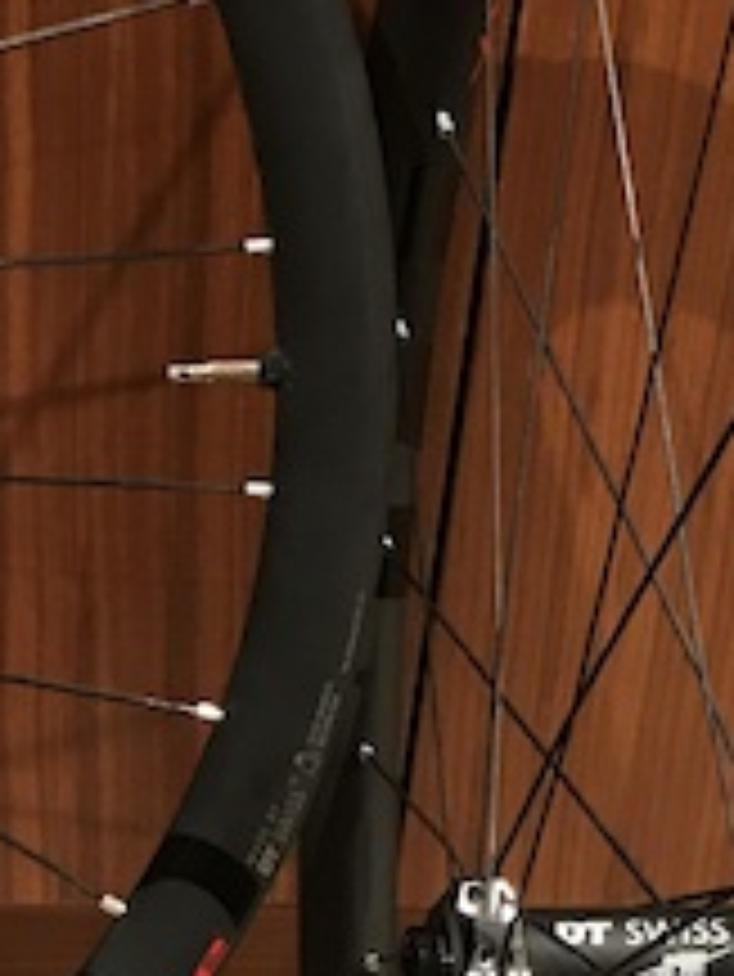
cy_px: 998
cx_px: 500
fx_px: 2909
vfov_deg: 18.5
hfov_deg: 14.4
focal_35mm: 103
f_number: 1.8
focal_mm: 3.99
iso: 64
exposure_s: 1/15
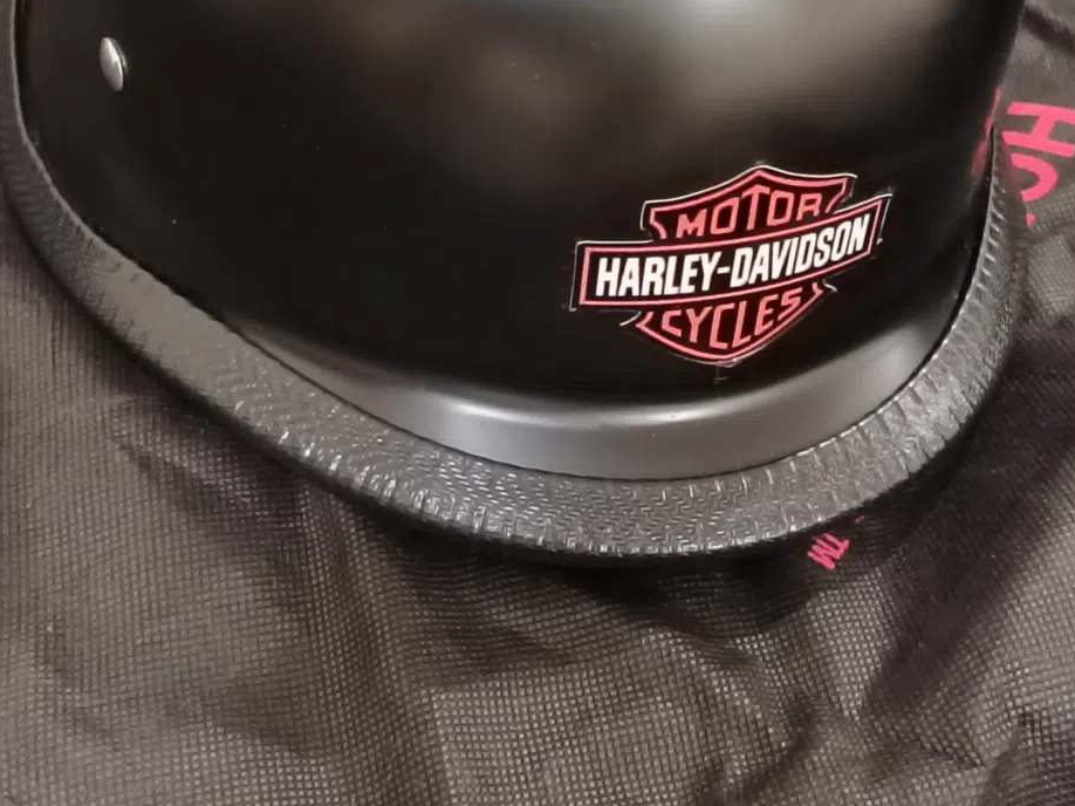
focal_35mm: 58
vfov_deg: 24.6
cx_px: 574
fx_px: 1801
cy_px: 108
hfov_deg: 33.2
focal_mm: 5.25
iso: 1722
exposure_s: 1/25
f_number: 1.75
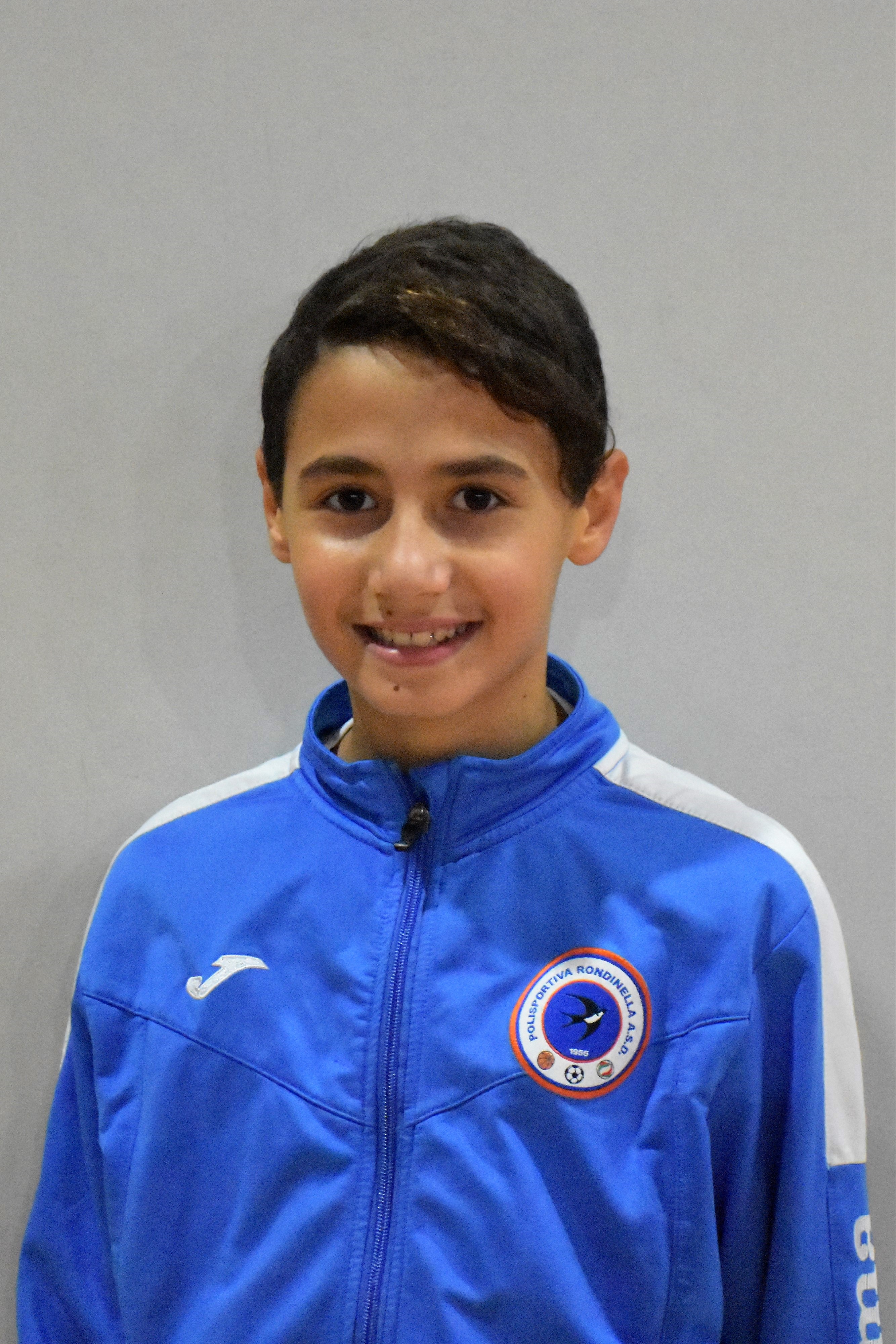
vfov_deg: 22.6
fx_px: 3359
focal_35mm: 90
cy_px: 672
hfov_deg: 15.2
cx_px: 448
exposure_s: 1/250
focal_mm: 60
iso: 9000
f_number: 5
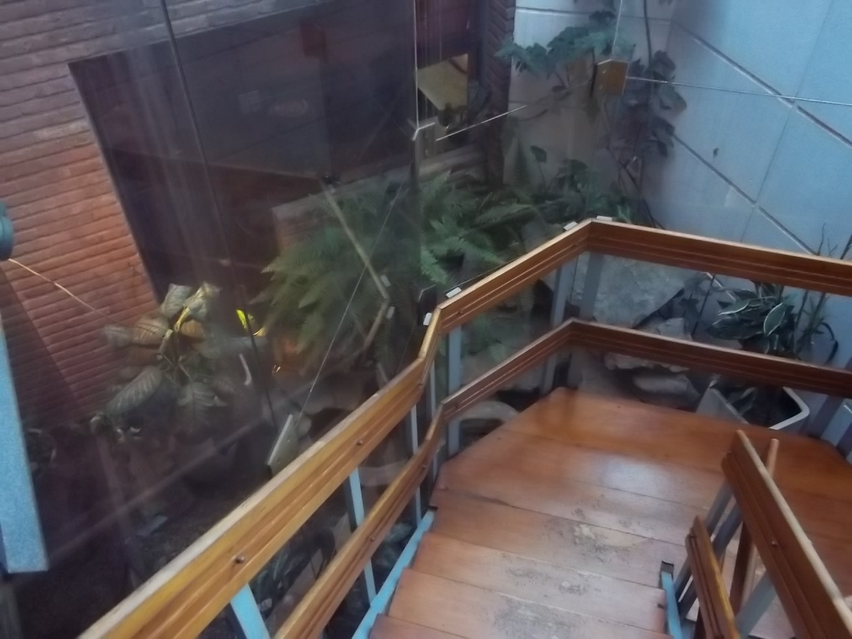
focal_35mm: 32
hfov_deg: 56.8
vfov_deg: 44.2
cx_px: 426
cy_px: 320
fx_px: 788
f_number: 2.9
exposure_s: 1/8
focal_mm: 5.7
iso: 320
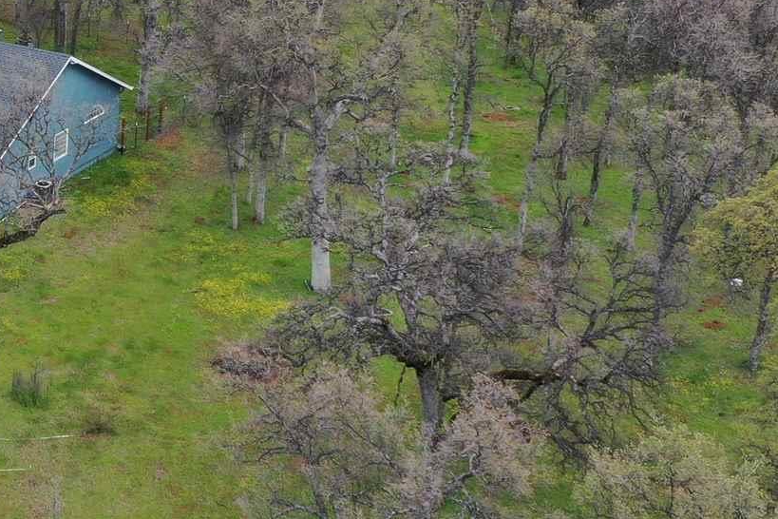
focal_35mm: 105
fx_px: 2269
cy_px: 232
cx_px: -208
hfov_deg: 18.2
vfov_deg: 13.0
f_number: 5
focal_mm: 10.26
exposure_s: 1/320
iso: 100
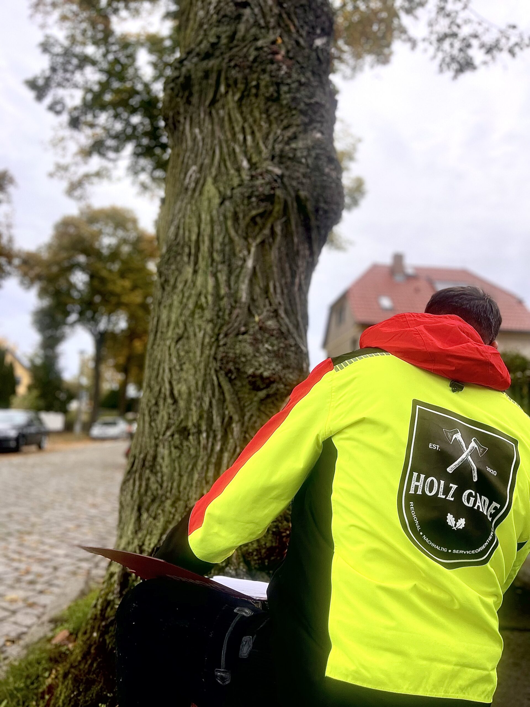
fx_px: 531
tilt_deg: +7.9
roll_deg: -1.4
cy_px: 354
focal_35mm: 26
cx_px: 265
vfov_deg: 67.3
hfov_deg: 53.1
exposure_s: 1/821
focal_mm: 5.1
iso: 50
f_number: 1.6
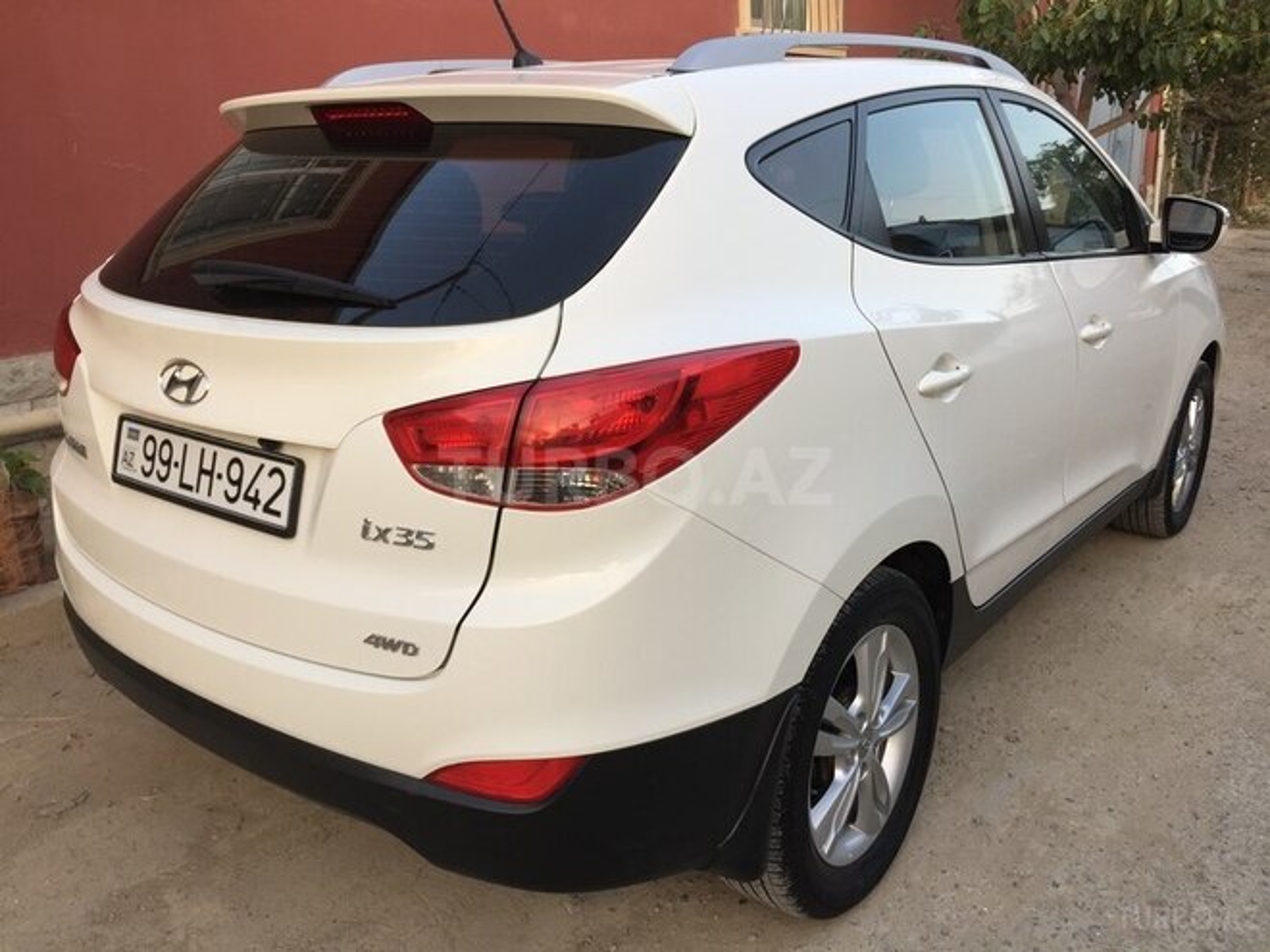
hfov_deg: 61.7
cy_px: 476
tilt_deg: -14.8
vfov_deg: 48.2
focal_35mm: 29
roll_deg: +1.4
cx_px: 635
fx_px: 1064
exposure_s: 1/100
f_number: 2.2
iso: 32
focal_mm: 4.15
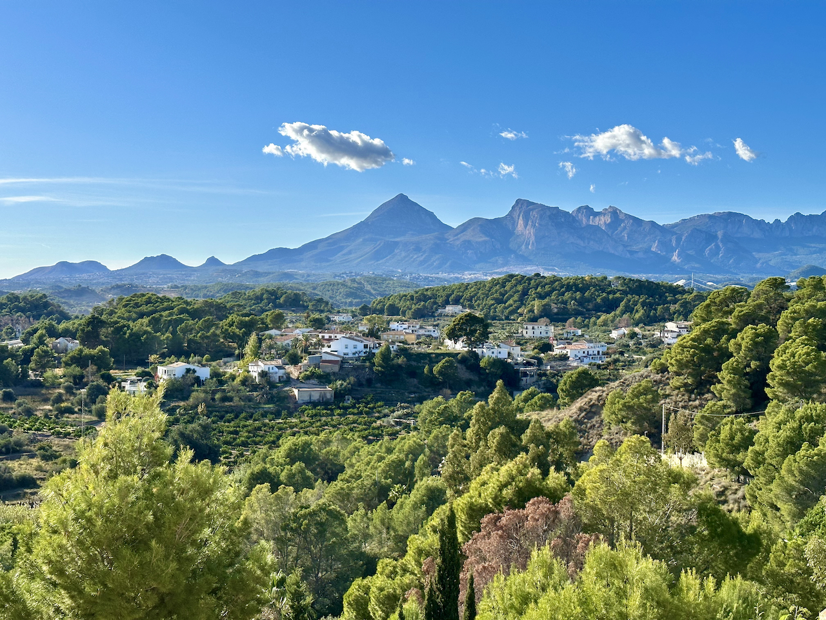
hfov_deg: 39.7
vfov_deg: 30.3
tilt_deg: -1.0
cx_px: 413
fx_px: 1145
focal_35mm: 48
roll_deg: -0.7
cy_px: 310
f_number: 1.78
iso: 64
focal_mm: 6.86
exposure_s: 1/4785
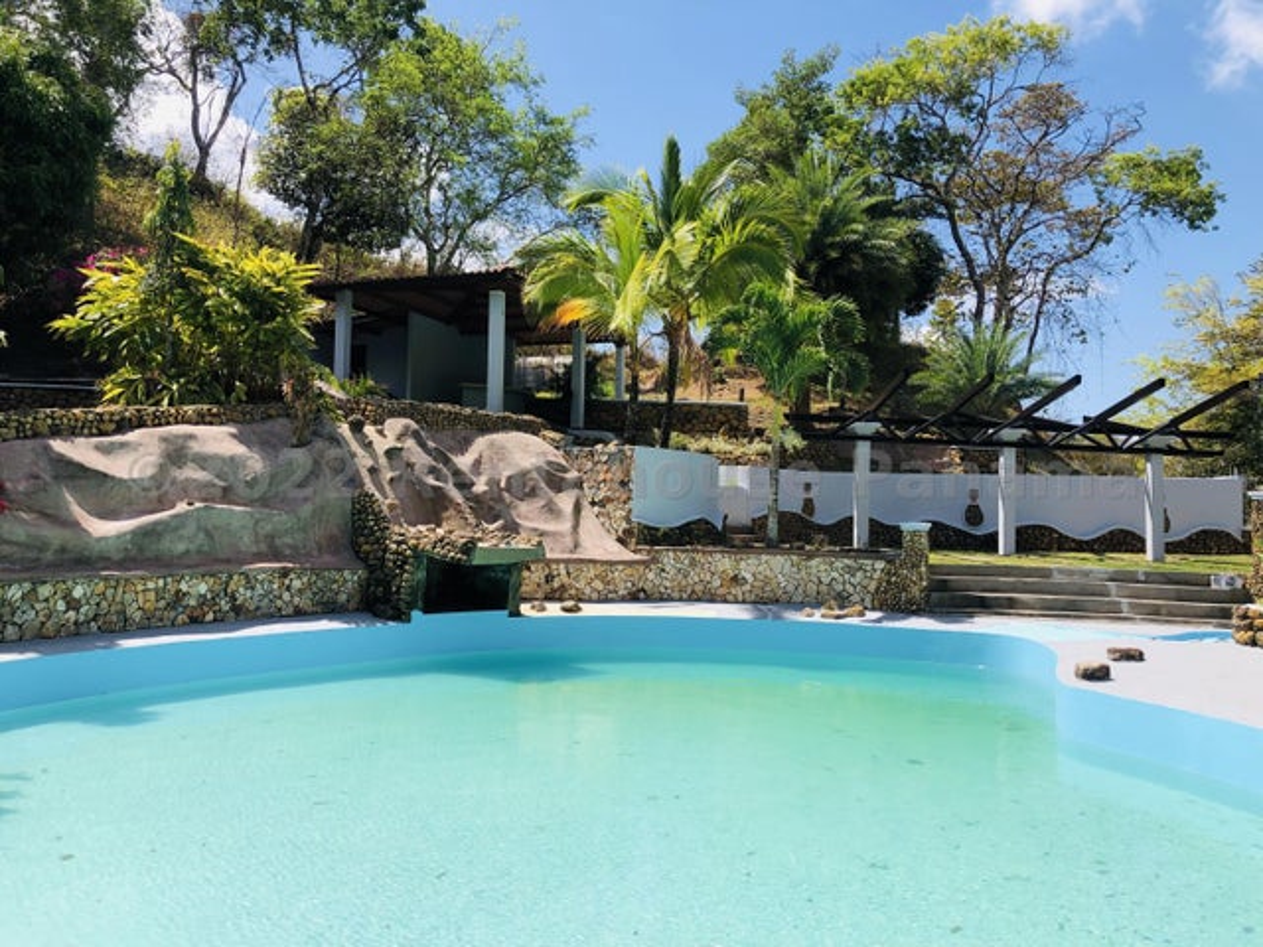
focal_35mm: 28
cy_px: 474
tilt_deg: +3.3
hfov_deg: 63.4
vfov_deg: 49.7
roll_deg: -0.9
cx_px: 632
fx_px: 1022
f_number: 1.8
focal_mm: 3.99
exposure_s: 1/1600
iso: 20
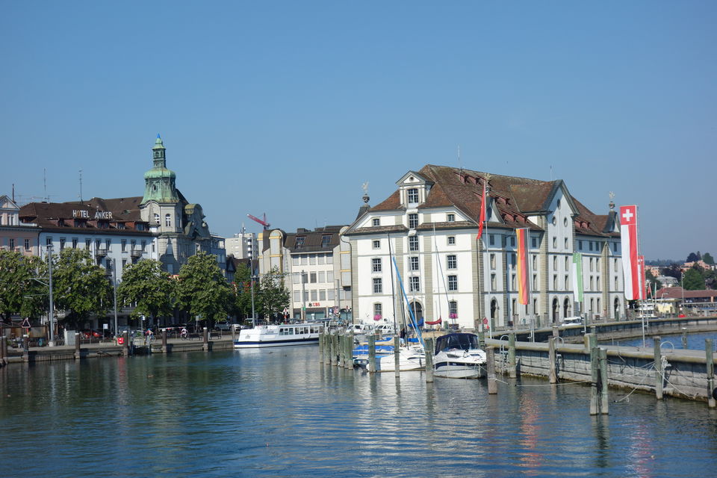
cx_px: 358
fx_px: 1553
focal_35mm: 78
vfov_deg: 17.5
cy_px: 239
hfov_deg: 26.0
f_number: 5.6
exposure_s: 1/800
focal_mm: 29.15
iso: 125
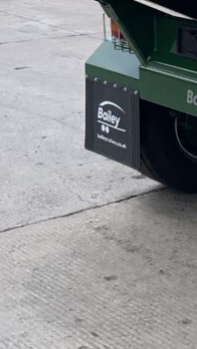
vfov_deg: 22.3
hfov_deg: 11.3
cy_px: 28
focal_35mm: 93
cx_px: 440
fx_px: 863
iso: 16
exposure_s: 1/728
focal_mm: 3
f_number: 1.8
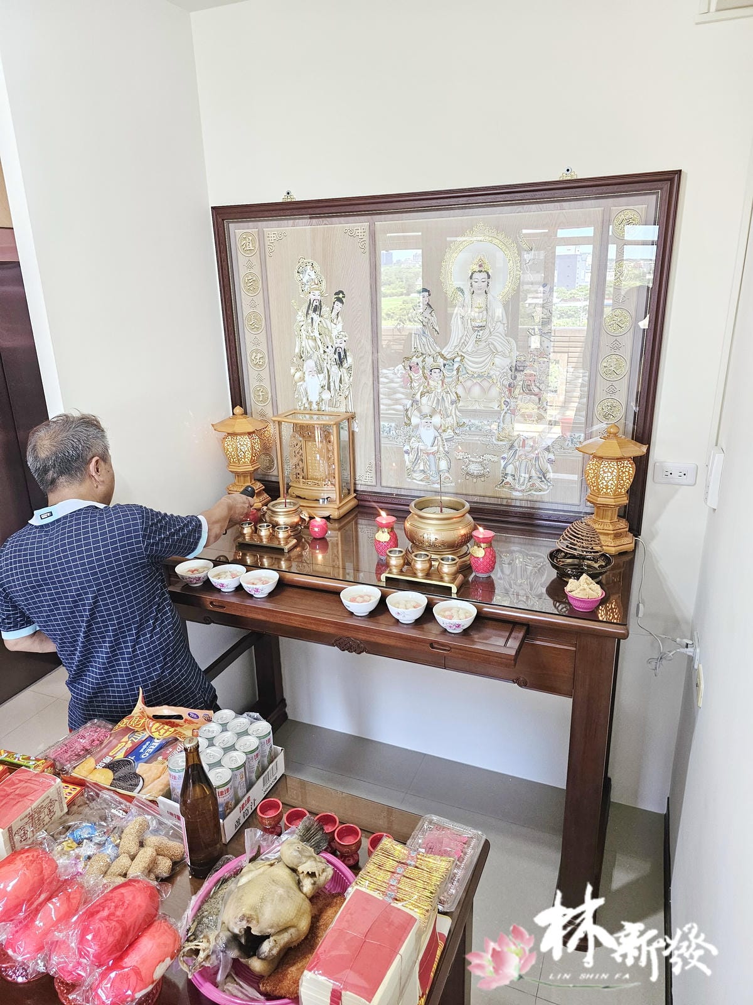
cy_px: 502
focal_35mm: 23
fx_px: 667
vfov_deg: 73.9
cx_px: 376
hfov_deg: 58.9
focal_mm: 6.3
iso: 250
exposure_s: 1/120
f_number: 1.7
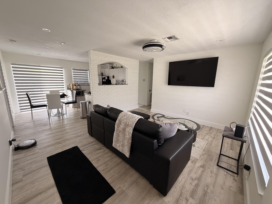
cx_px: 136
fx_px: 110
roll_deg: -0.5
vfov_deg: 85.7
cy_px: 102
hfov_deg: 102.1
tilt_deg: -12.0
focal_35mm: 14
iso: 320
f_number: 2.2
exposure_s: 1/63
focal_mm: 2.22
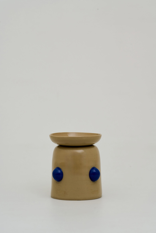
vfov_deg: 22.6
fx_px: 585
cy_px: 116
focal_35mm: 90
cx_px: 78
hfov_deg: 15.2
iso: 500
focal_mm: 90
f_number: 11
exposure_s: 1/100
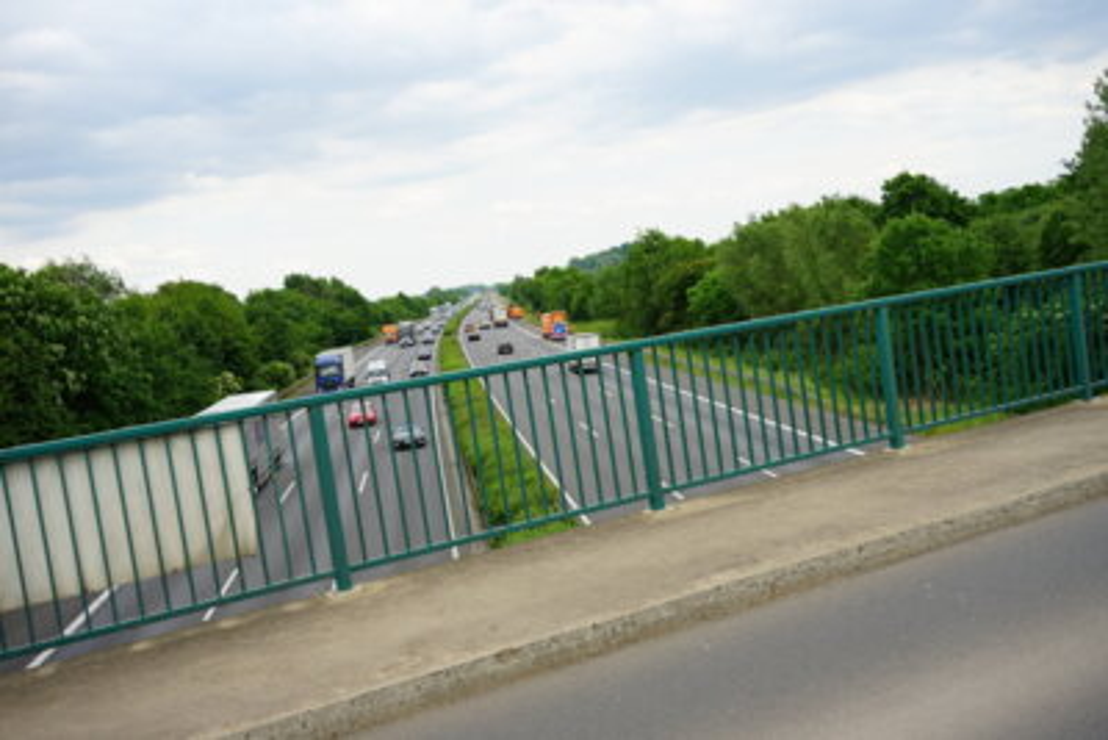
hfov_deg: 54.4
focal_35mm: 35
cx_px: 554
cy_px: 370
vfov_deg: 37.9
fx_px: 1078
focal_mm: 35
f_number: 5
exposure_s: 1/320
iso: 100
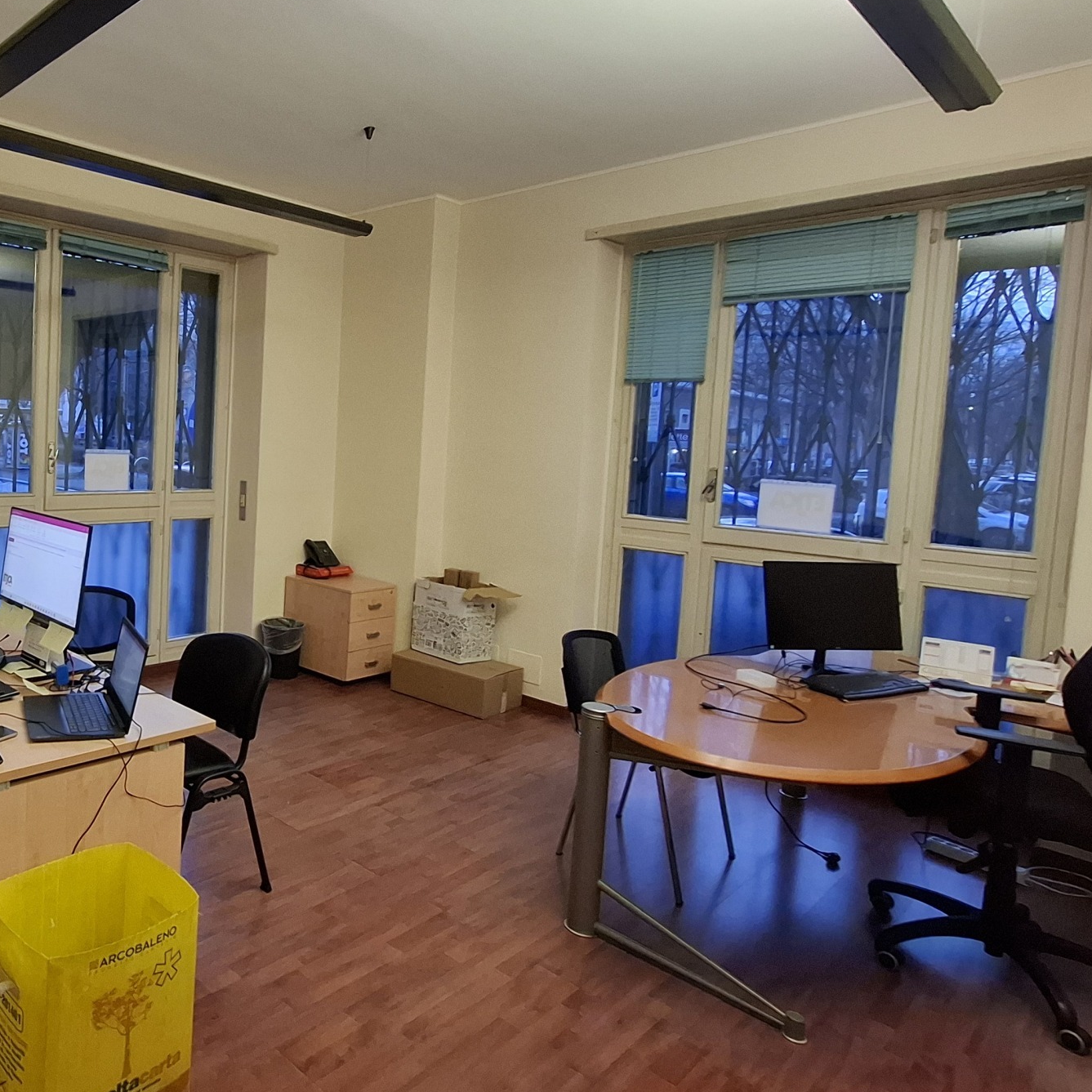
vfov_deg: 69.5
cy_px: 497
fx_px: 785
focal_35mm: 22
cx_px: 189
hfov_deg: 62.5
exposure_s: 1/33
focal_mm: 1.74
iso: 160
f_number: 2.2
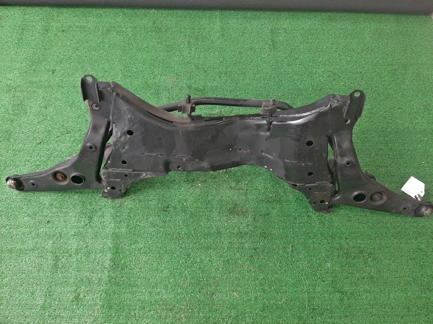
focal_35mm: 26
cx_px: 216
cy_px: 162
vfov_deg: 53.1
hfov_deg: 67.3
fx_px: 325
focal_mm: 3.93
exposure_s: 1/50
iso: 126
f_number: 1.7
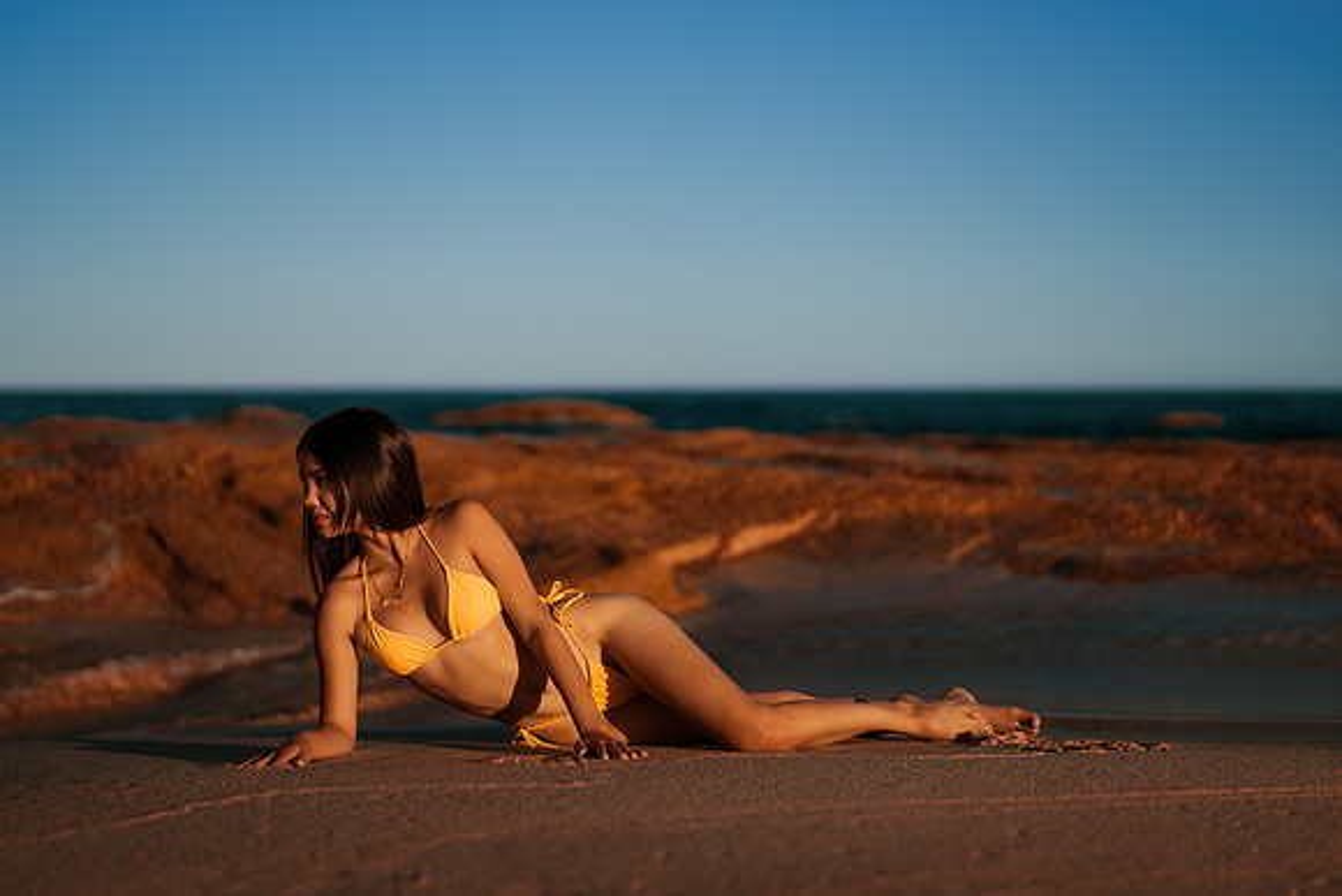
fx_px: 2199
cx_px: 671
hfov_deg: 33.9
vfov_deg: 23.0
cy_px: 448
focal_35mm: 59
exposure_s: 1/8000
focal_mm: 58
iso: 100
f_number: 1.8
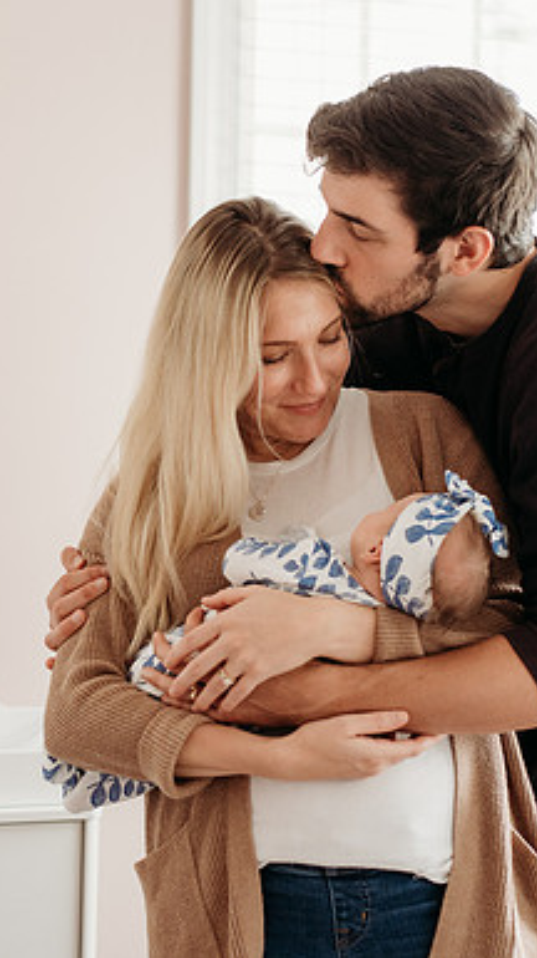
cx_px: 114
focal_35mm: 79
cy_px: 479
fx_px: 2004
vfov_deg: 26.9
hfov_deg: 15.2
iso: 500
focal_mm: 50
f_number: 2.5
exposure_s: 1/250
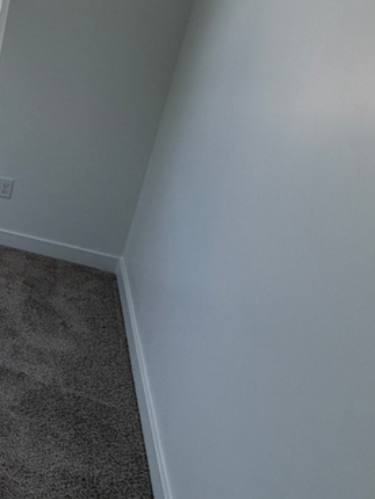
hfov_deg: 22.8
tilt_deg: -18.3
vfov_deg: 46.7
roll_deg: -2.1
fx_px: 563
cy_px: 145
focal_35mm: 39
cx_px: -283
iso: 40
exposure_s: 1/244
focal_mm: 2.22
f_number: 2.2
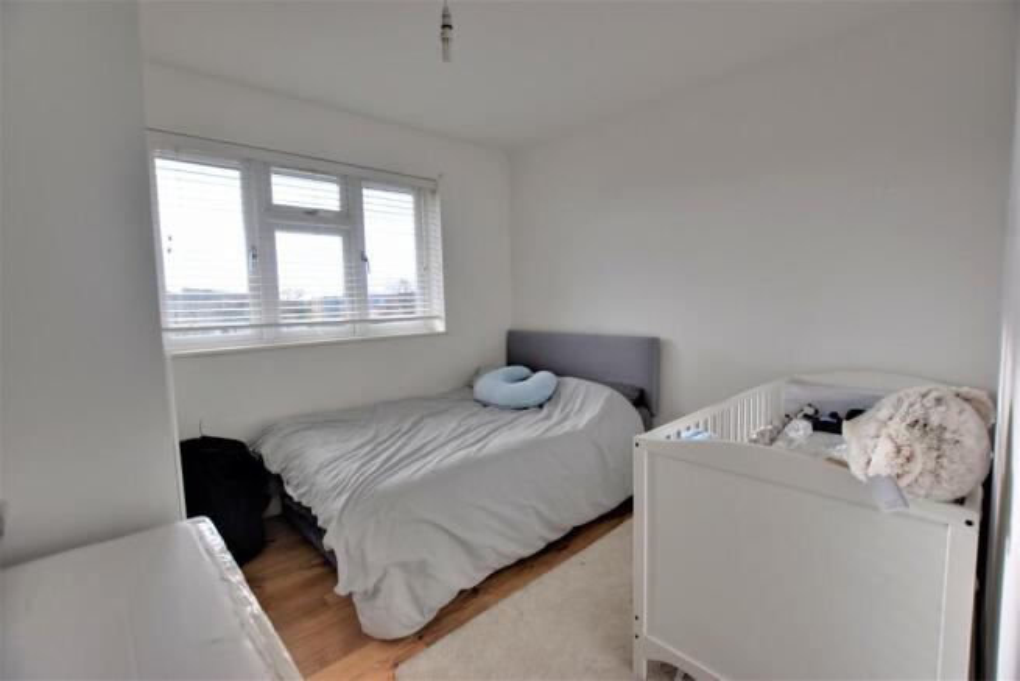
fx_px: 425
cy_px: 340
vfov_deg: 77.4
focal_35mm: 15
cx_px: 510
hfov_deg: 100.4
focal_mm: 10
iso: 800
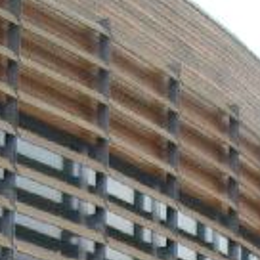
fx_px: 1674
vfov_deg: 8.5
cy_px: 497
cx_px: 262
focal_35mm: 197
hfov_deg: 8.8
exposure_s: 1/60
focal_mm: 5.8
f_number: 2.6
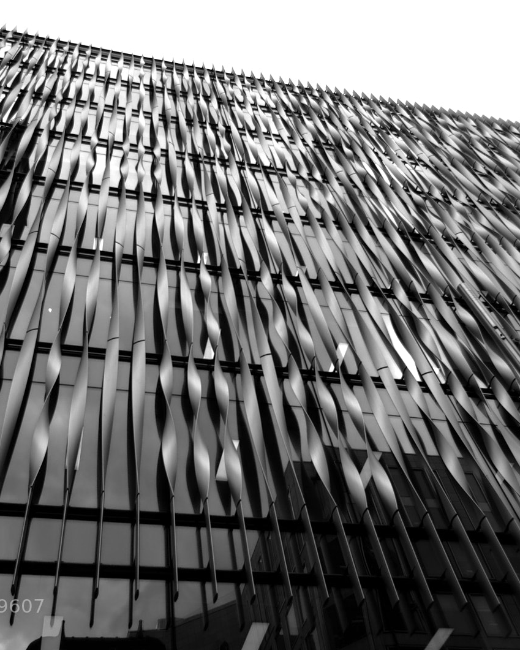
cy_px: 327
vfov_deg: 52.8
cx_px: 214
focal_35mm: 34
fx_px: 654
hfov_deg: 43.2
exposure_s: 1/500
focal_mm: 24
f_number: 4
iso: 64
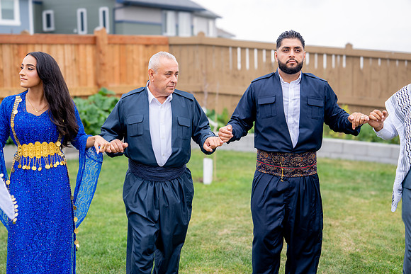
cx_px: 206
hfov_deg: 28.8
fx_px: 799
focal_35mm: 70
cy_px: 137
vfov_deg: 19.5
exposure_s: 1/400
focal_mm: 70
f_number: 2.8
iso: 100
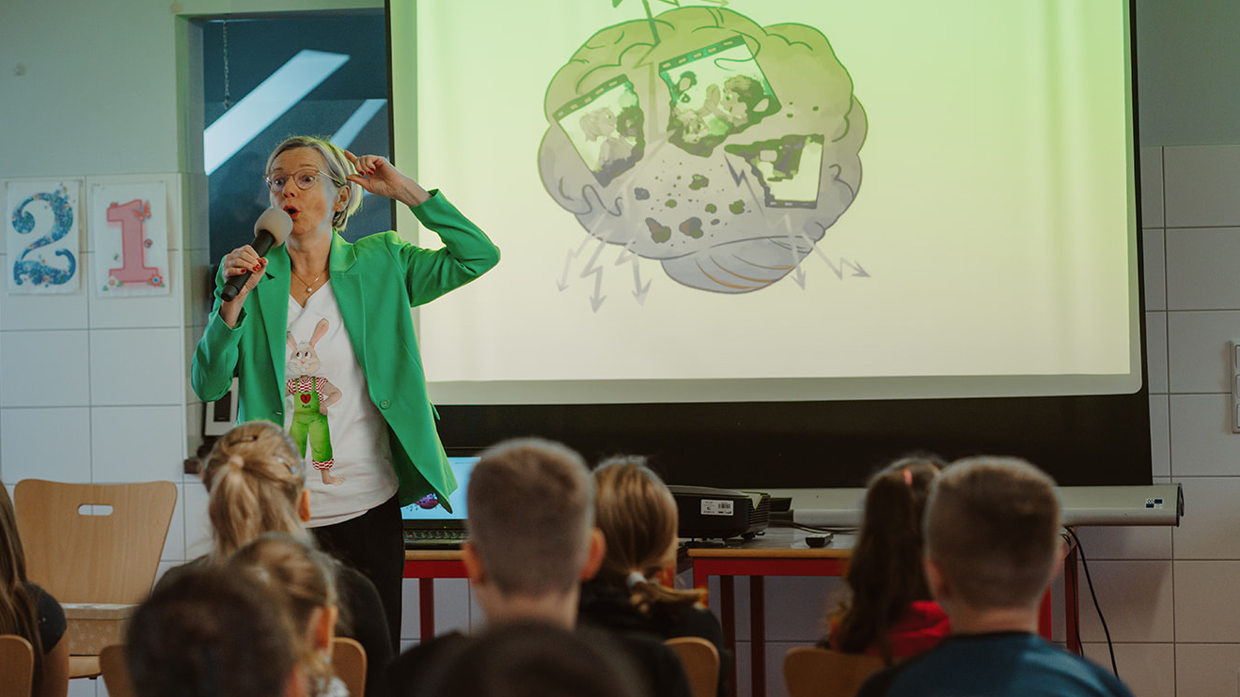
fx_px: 3551
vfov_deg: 11.2
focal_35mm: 108
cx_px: 494
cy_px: 217
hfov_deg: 19.8
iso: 500
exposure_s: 1/250
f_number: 2.8
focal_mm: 85
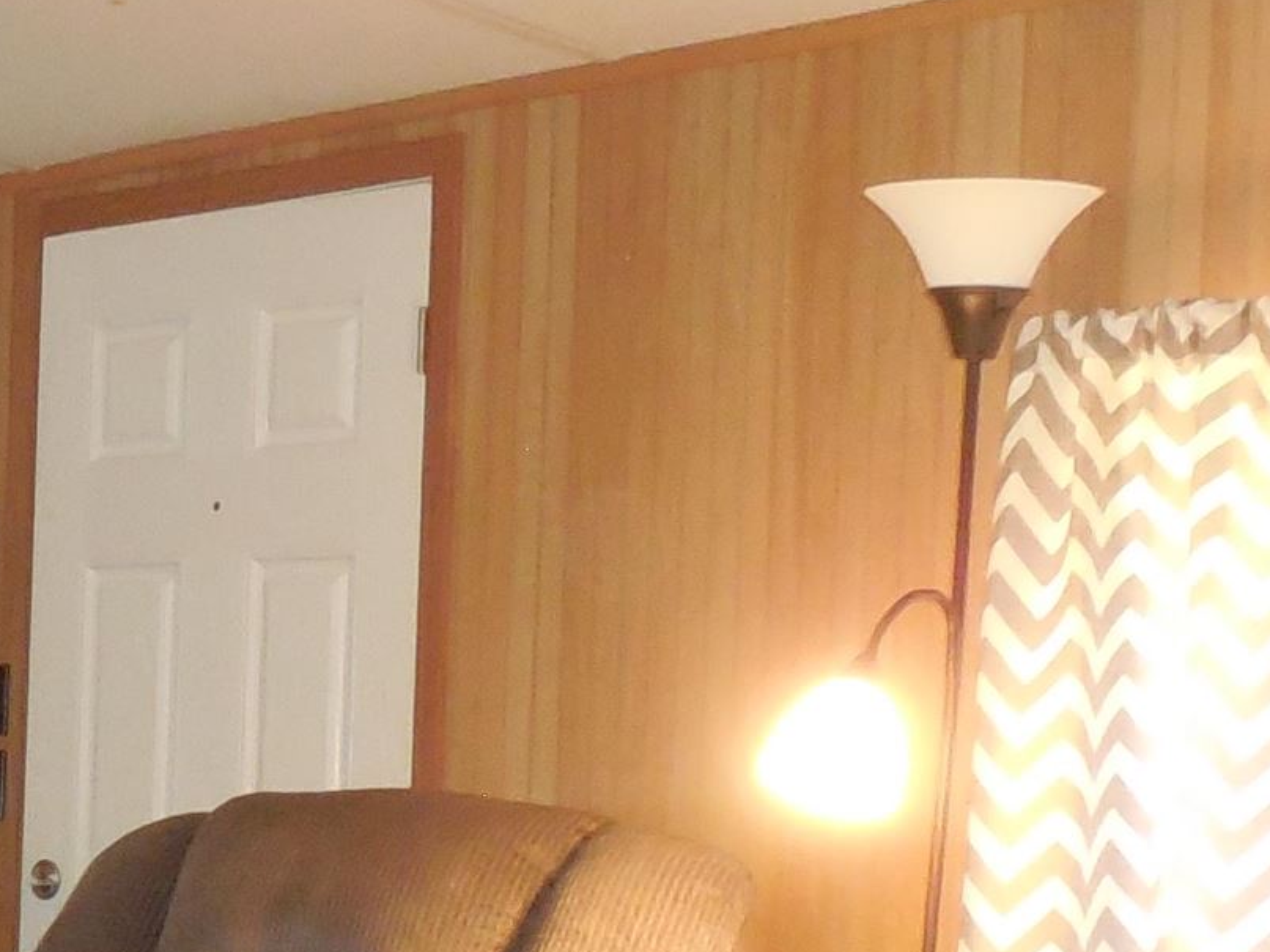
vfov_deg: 14.7
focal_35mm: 99
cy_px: 963
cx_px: -238
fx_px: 3632
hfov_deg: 18.8
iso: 640
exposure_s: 1/25
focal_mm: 4.6
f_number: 3.5
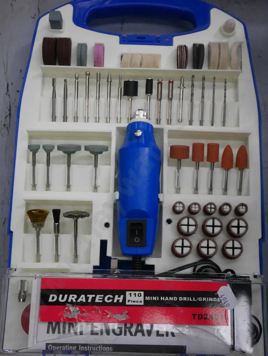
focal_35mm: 50
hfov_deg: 29.1
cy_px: 178
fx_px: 516
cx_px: 134
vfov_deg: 38.2
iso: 3200
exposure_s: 1/250
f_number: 5.2
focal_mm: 25
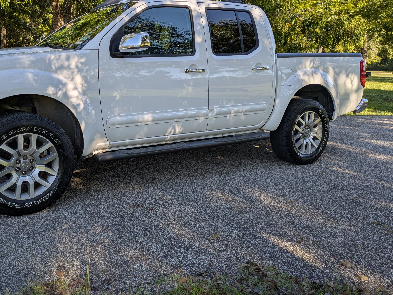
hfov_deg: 51.9
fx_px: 398
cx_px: 141
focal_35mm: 35
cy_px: 103
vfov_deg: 40.3
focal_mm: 5.43
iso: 45
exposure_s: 1/677
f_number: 1.89
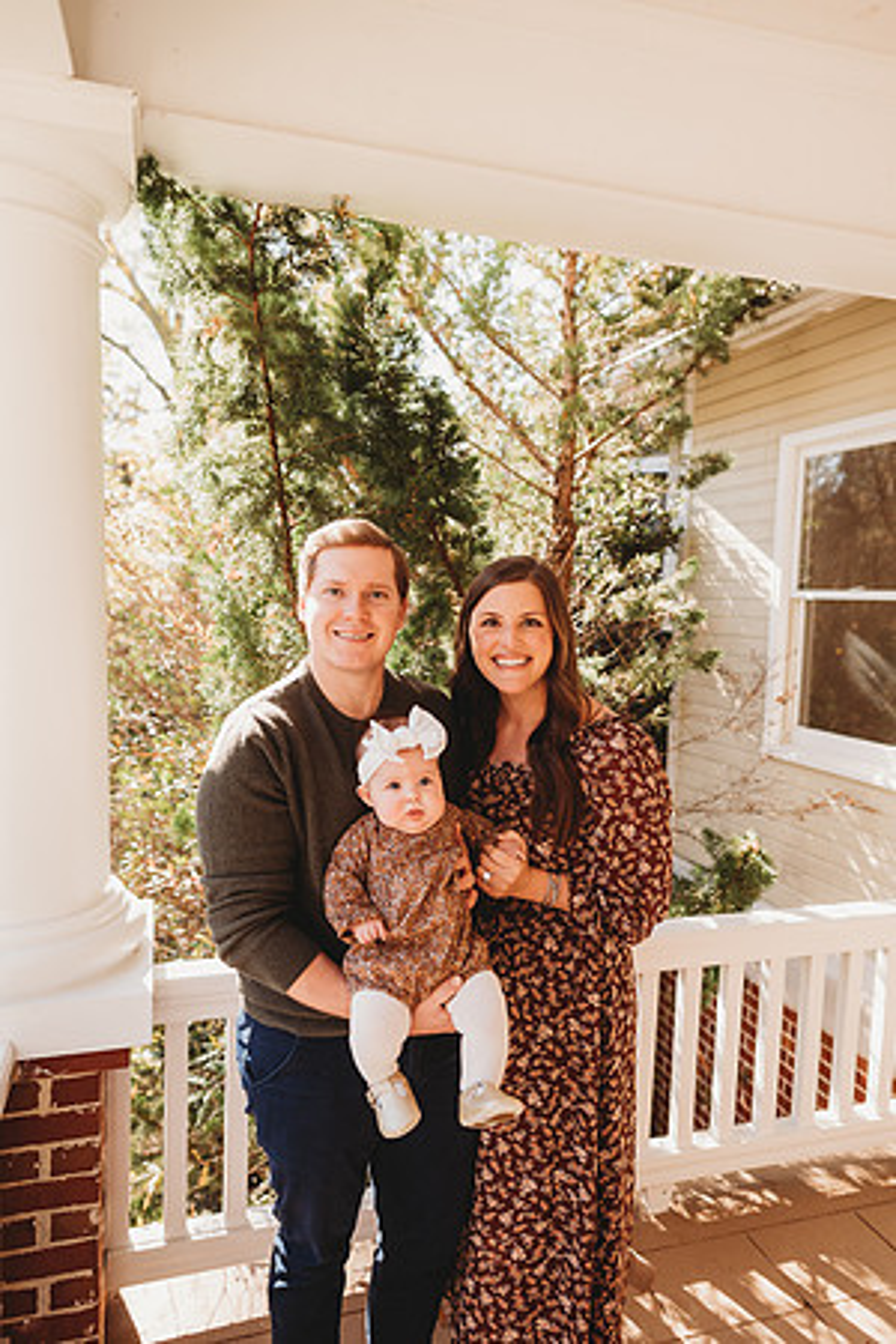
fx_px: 896
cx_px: 448
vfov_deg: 73.7
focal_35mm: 24
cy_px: 672
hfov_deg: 53.1
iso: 200
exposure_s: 1/320
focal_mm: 24
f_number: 2.8
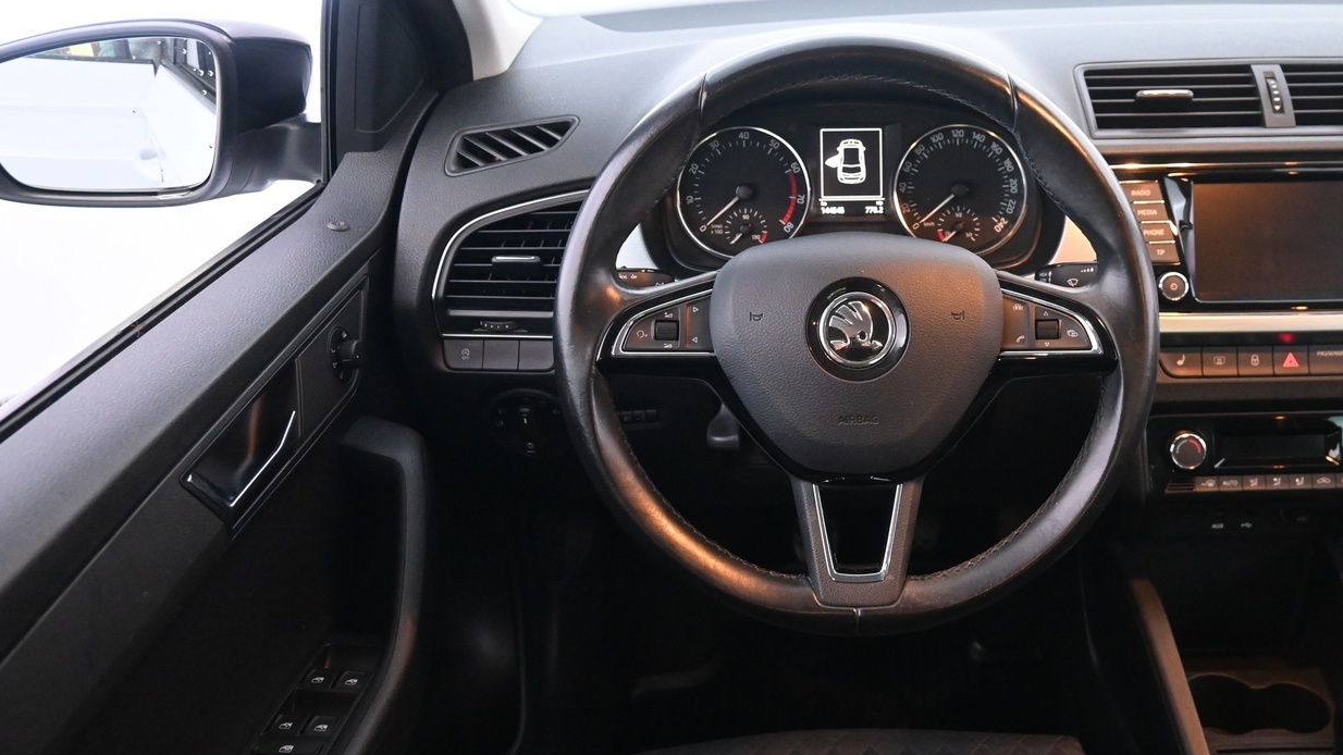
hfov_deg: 58.5
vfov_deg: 35.6
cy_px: 338
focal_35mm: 33
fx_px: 1175
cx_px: 865
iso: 3200
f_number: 3.5
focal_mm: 16
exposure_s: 1/25
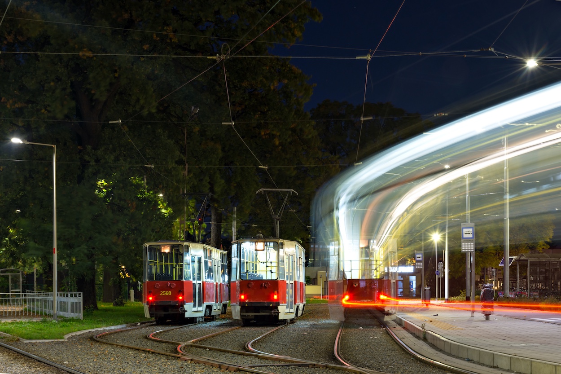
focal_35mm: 78
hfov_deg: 26.0
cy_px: 187
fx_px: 1215
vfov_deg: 17.5
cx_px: 280
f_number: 10
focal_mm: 52
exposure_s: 30
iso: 100
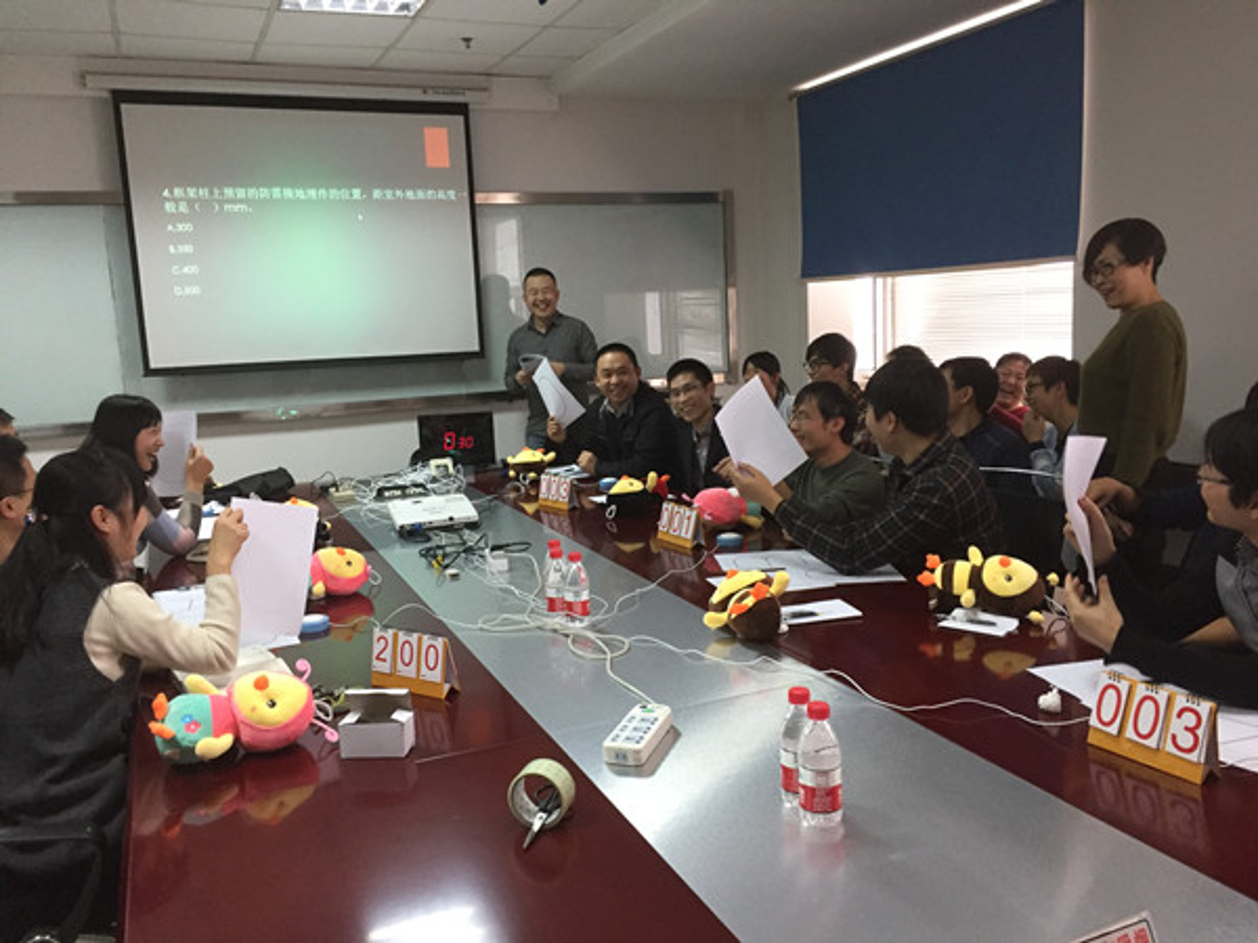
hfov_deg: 61.7
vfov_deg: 48.2
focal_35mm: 29
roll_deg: +2.3
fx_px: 1054
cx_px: 629
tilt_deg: -8.9
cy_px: 472
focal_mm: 4.15
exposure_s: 1/33
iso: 200
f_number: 2.2
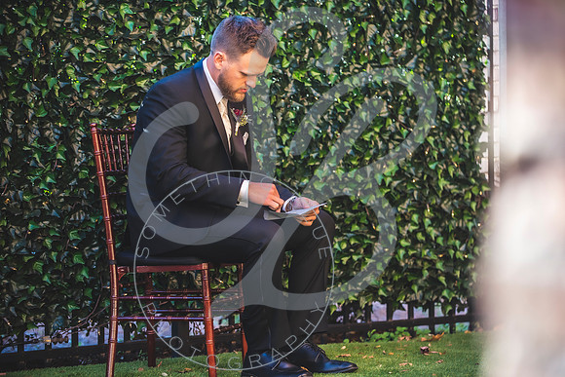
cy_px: 189
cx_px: 296
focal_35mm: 130
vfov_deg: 10.5
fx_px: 2042
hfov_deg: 15.8
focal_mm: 120
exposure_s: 1/320
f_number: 2.8
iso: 250
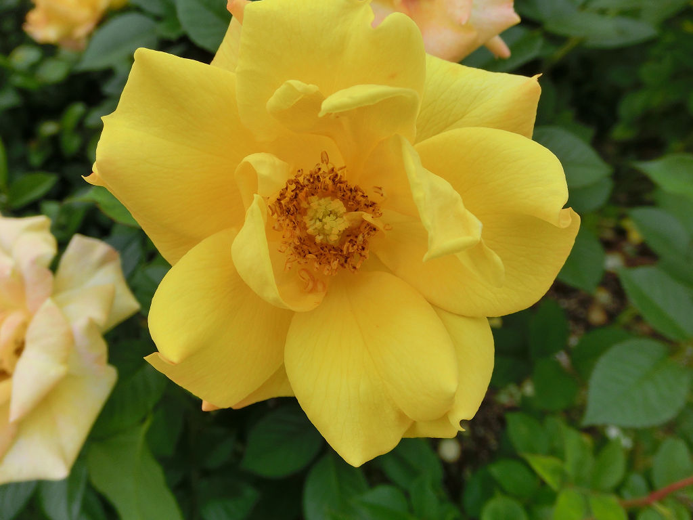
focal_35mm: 28
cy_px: 260
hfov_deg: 63.4
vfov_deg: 49.7
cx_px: 346
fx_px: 561
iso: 80
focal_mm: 5
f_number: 3
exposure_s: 1/640
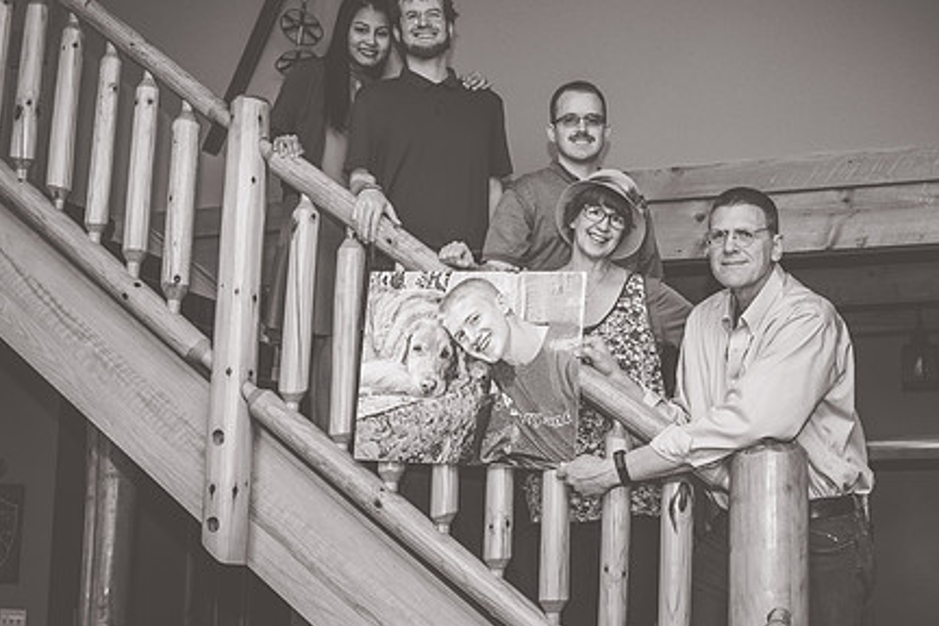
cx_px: 554
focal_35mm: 47
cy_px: 334
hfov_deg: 41.8
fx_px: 1226
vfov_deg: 28.6
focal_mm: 35
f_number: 8
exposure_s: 1/200
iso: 1000
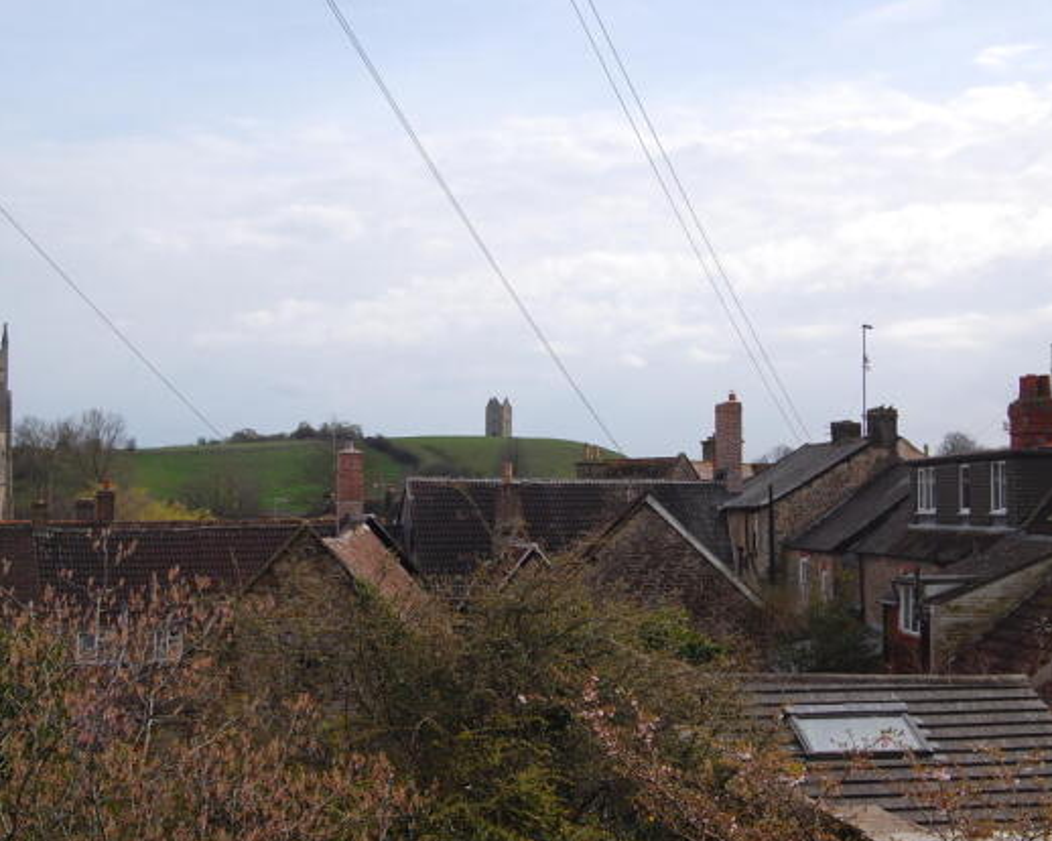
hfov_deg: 33.0
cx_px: 502
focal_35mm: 57
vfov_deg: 26.7
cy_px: 426
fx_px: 1774
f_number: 9
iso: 200
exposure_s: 1/320
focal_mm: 32
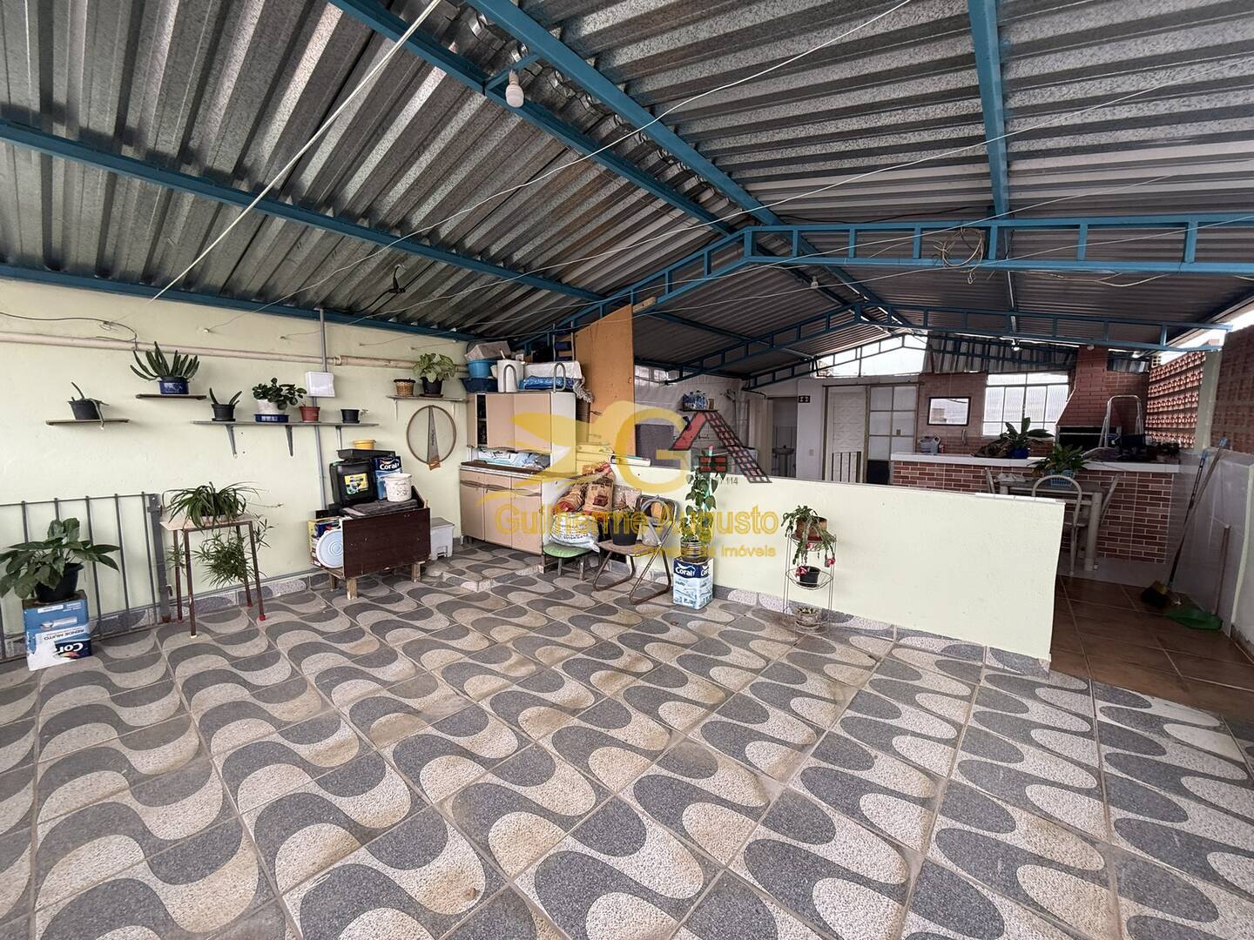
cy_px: 470
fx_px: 507
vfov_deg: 85.7
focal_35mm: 14
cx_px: 627
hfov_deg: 102.1
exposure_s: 1/99
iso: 64
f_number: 2.2
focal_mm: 2.22
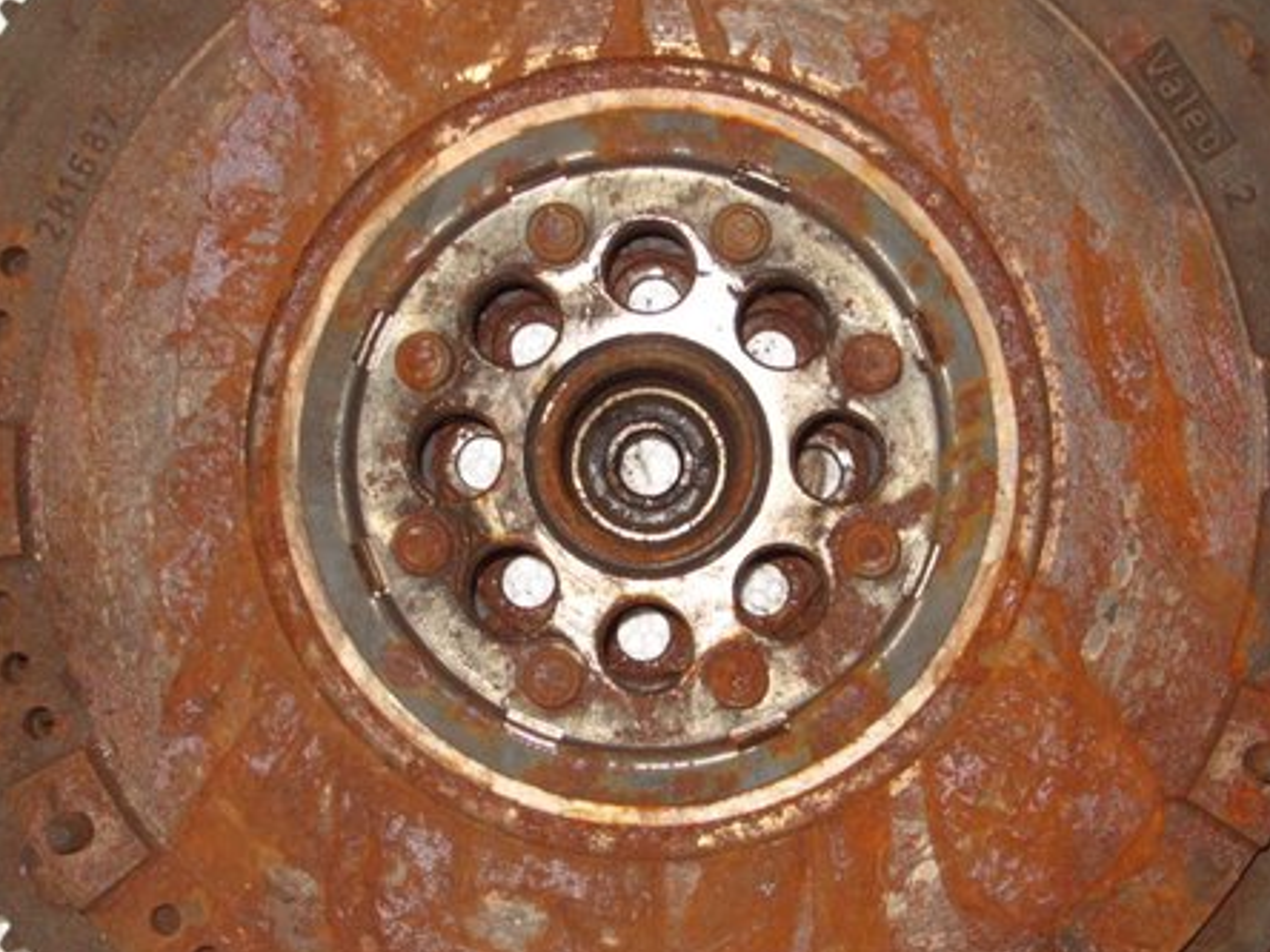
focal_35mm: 63
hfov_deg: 30.7
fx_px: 2311
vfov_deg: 23.3
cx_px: 661
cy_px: 549
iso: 100
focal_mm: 7.8
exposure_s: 1/45
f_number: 2.8
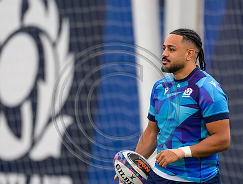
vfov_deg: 1.4
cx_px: 119
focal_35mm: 1105
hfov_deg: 1.8
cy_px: 114
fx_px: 7793
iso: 5000
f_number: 4
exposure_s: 1/1000
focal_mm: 560
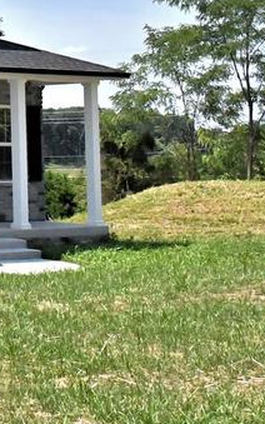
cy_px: -28
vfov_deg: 15.7
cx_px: -358
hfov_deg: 9.1
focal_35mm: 130
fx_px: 1502
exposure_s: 1/6400
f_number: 10
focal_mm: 20
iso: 3200
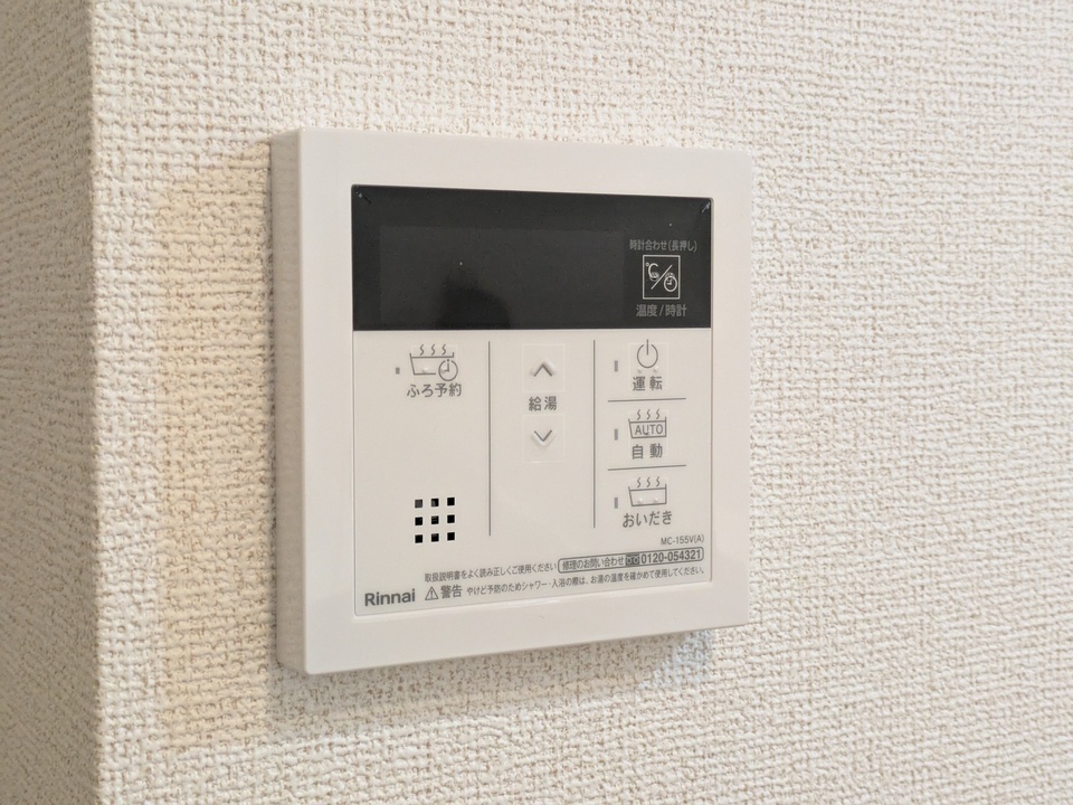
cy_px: 402
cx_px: 536
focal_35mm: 51
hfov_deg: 37.5
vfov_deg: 28.6
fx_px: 1581
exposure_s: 1/100
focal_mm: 5.43
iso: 439
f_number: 1.89
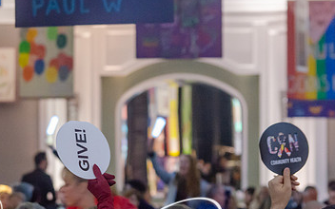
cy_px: 162
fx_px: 2730
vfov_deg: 4.4
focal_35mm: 299
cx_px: 88
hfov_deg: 7.0
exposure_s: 1/30
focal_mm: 116
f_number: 4.8
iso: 2800
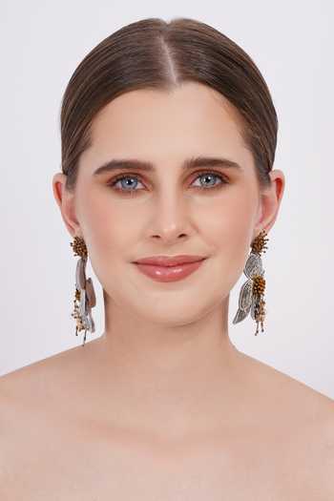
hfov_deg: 6.9
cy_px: 250
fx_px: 2783
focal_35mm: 200
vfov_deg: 10.3
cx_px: 167
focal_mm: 200
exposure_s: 1/125
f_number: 11
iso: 200
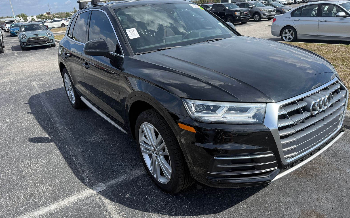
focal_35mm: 26
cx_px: 174
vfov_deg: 47.6
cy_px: 103
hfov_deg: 70.4
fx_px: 248
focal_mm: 6.76
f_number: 1.78
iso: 100
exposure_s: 1/3425
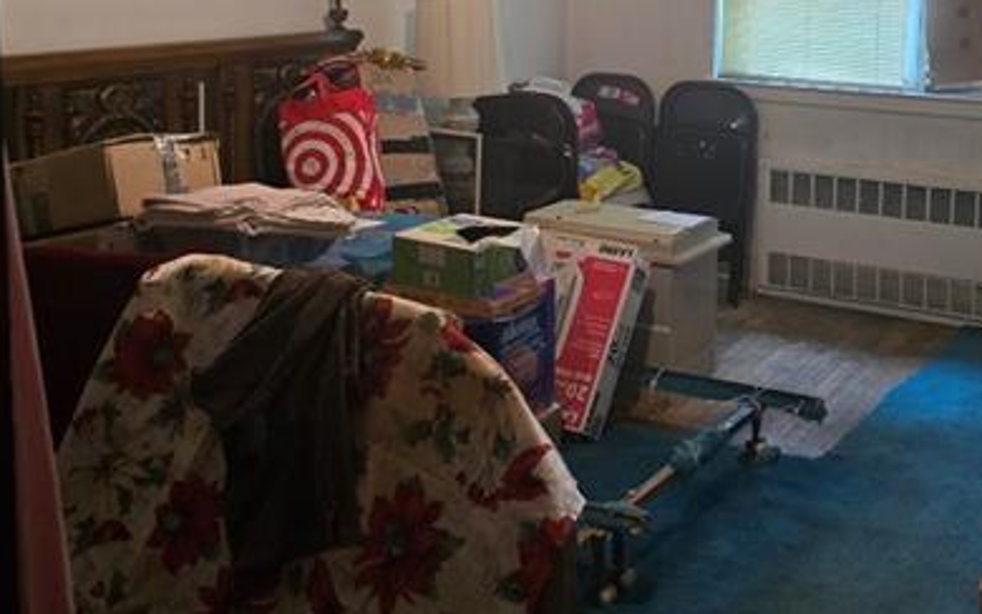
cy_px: 78
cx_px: 697
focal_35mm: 48
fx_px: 1285
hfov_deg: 41.0
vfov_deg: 26.1
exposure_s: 1/60
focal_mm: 6.3
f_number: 1.7
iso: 640
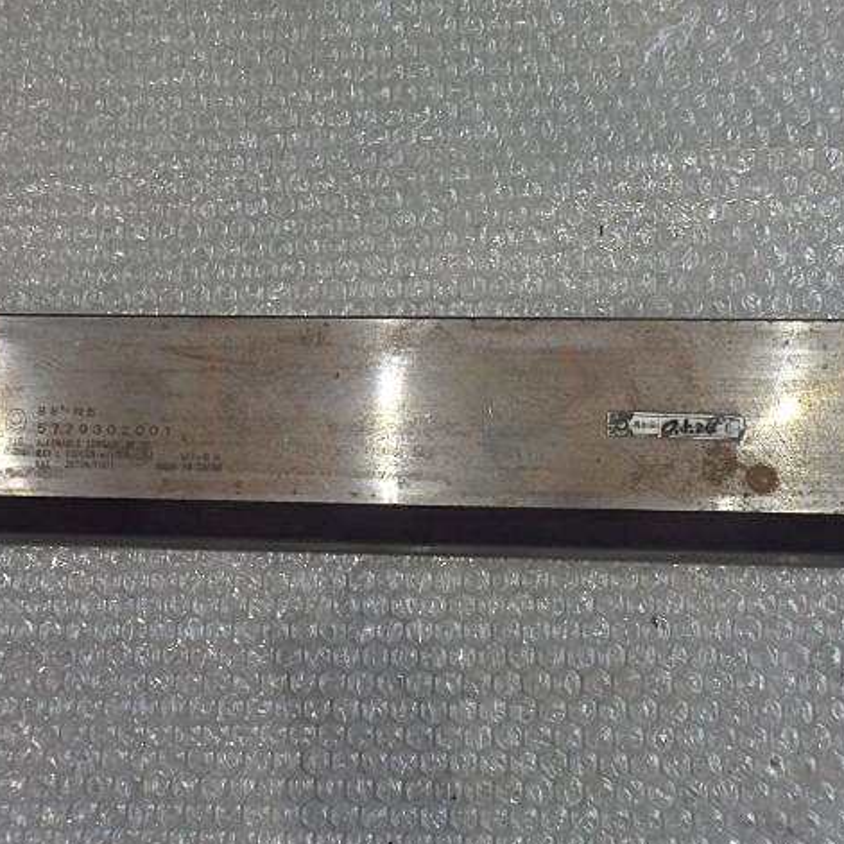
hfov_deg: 54.0
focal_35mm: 30
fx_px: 828
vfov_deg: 54.0
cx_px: 409
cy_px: 425
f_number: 3
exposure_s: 1/40
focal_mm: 4.5
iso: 100
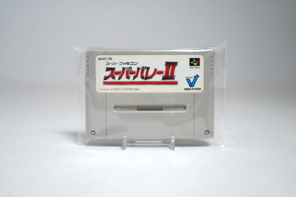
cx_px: 148
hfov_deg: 47.4
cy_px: 98
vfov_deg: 32.6
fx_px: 337
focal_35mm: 41
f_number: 5
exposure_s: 1/5
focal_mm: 41
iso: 64
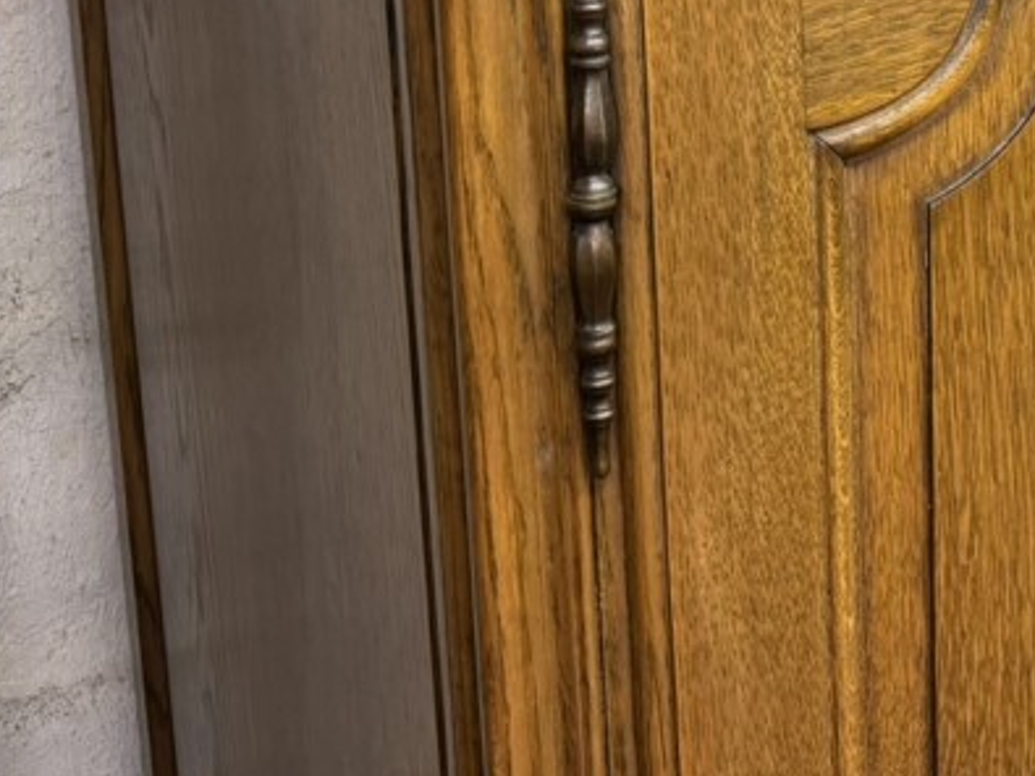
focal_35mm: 73
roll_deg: -0.6
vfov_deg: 19.4
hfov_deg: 22.8
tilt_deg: -10.3
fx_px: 2182
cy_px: -68
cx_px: 1452
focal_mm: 6.76
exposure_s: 1/50
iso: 125
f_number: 1.78
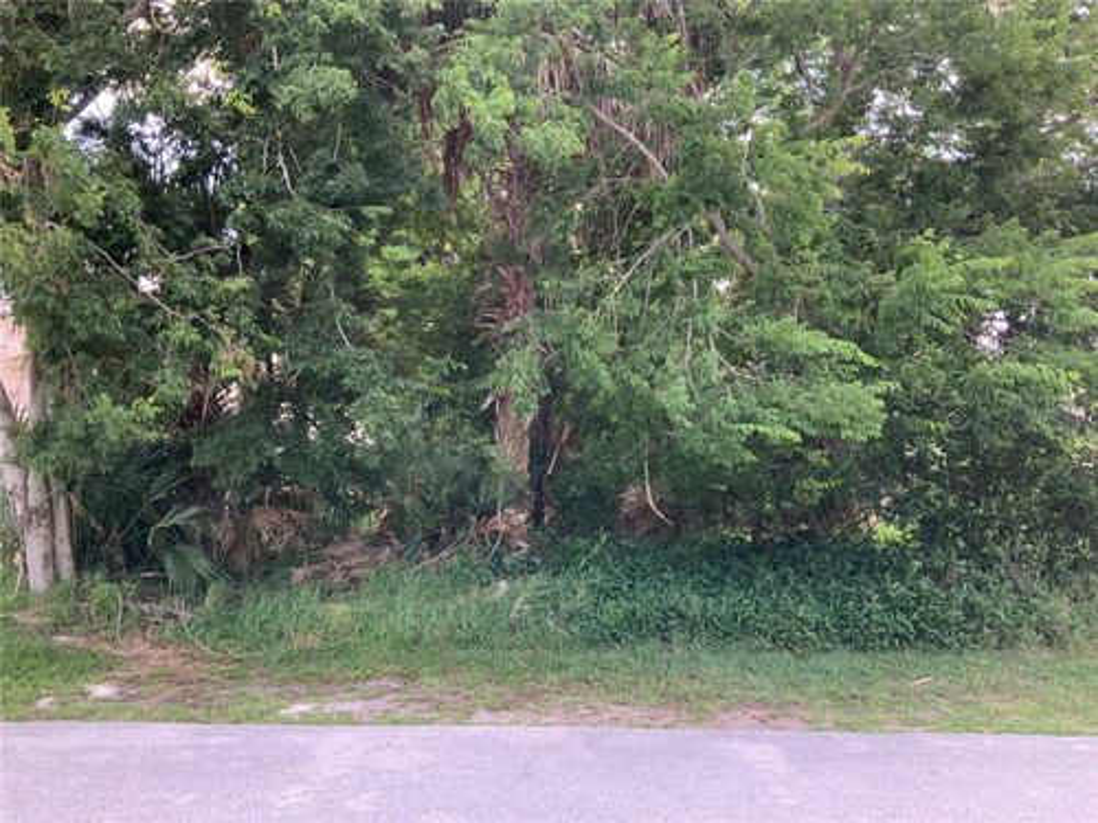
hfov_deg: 61.7
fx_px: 920
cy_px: 412
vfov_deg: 48.2
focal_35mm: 29
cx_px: 549
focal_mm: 3
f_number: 1.8
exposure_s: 1/122
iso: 25
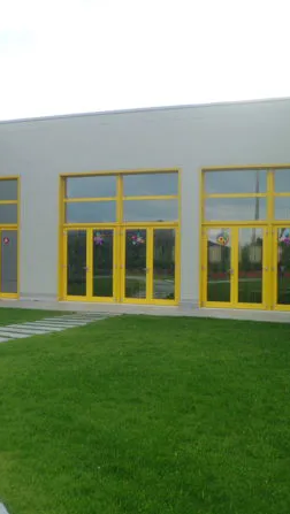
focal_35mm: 38
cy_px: 256
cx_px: 68
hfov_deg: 30.6
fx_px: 519
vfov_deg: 52.8
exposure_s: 1/100
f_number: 7.9
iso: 100
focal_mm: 4.7
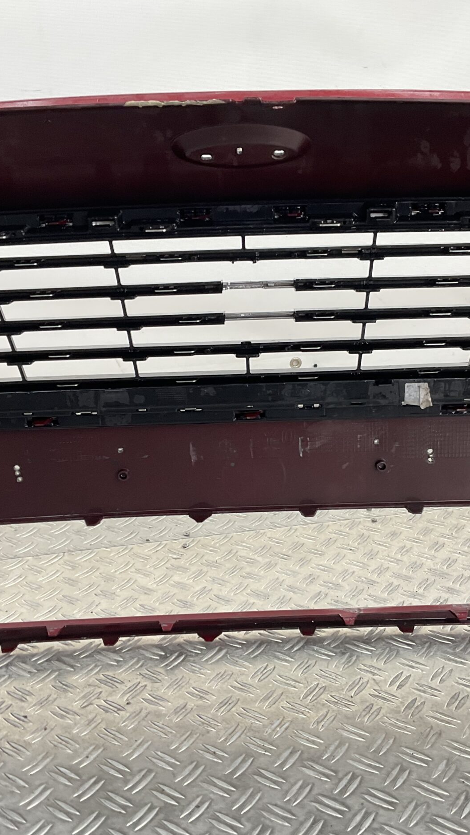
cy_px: 419
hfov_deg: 27.7
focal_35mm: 43
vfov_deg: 47.4
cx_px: 267
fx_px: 953
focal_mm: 3
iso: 32
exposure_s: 1/120
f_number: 1.8
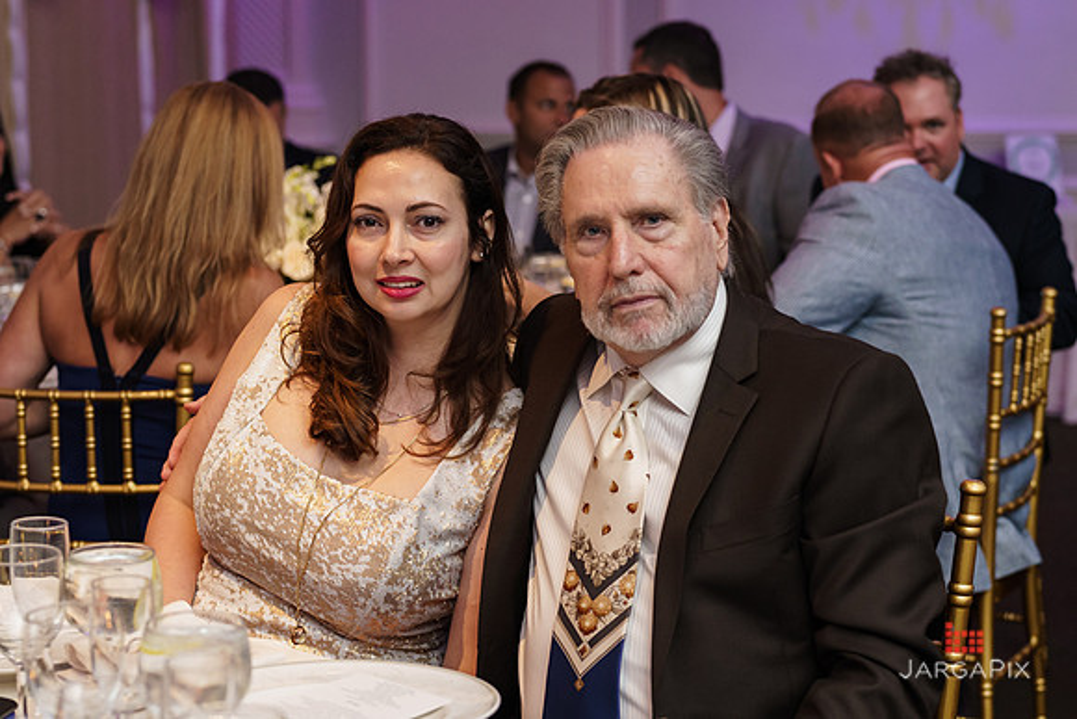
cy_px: 360
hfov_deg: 27.0
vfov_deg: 18.2
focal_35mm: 75
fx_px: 2244
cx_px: 538
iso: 1000
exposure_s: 1/250
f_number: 2.5
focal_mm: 50
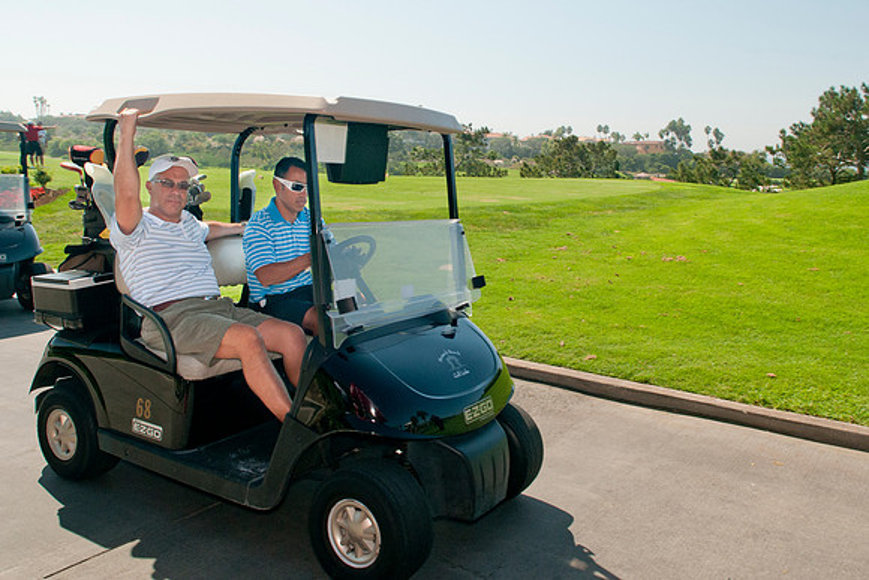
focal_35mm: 31
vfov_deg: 42.4
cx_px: 451
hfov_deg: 60.5
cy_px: 230
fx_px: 744
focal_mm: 17
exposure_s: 1/250
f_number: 8
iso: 400
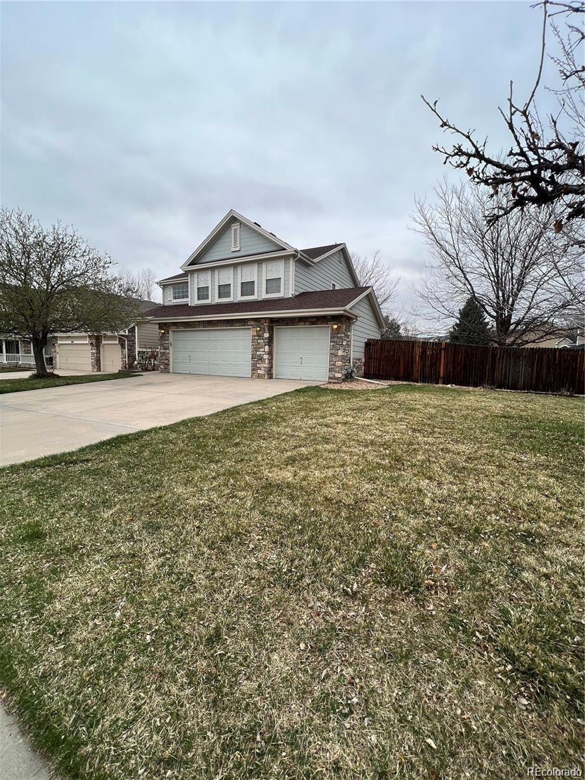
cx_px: 292
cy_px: 390
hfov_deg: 89.9
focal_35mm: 13
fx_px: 293
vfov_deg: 106.2
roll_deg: -1.0
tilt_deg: -4.4
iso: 32
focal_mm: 1.57
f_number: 1.8
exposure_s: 1/1292
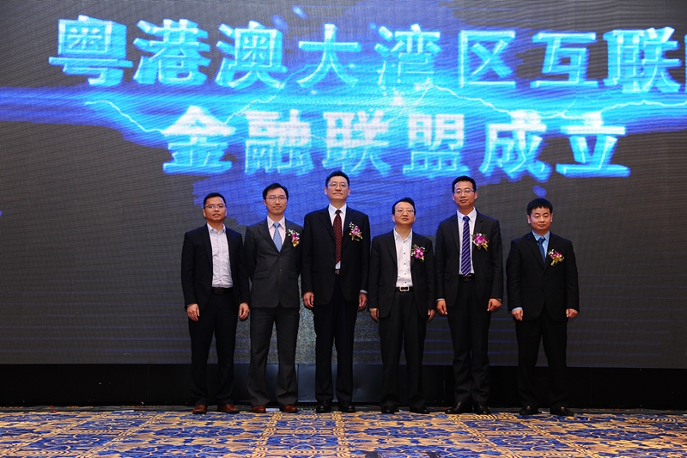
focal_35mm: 50
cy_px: 229
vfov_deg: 27.0
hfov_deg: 39.6
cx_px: 344
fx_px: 954
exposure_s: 1/125
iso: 1000
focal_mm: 50
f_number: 4
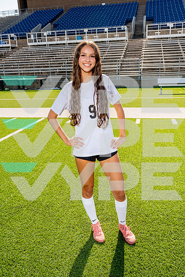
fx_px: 254
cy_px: 138
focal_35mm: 33
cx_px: 92
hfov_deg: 40.0
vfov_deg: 57.2
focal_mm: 33
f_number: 10
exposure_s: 1/250
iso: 320
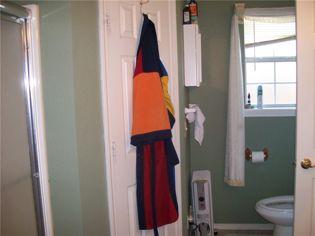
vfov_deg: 39.7
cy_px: 118
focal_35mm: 36
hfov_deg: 51.4
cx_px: 158
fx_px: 328
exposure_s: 1/64
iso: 140
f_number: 2.7
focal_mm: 6
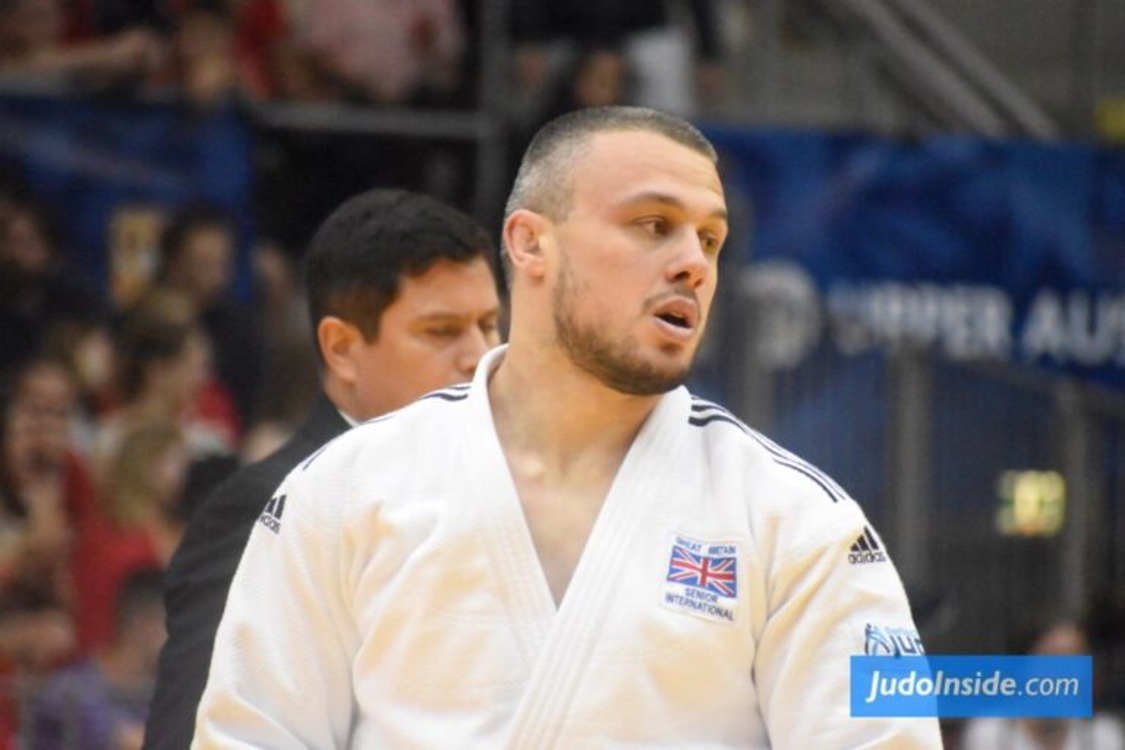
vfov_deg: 3.1
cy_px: 375
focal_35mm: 450
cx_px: 562
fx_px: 14061
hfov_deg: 4.6
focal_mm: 300
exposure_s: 1/800
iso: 12800
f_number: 6.3
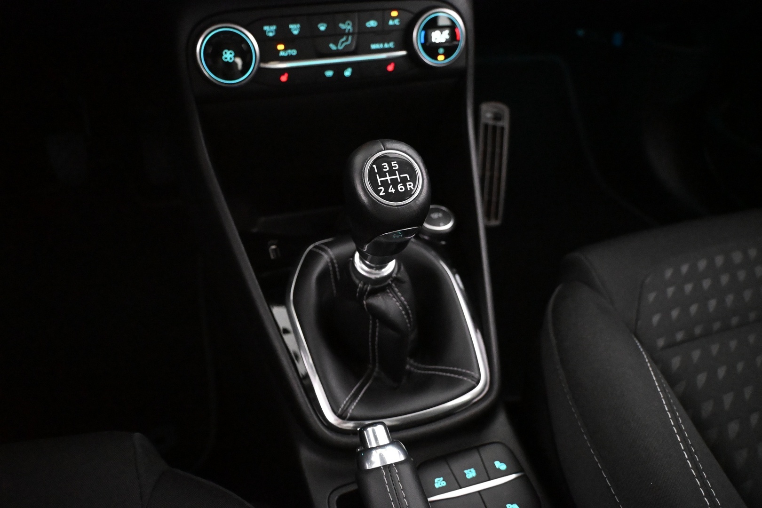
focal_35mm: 29
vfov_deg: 44.6
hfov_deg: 63.2
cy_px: 254
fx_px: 619
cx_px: 381
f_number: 3.8
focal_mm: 19.5
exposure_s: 1/60
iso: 11400
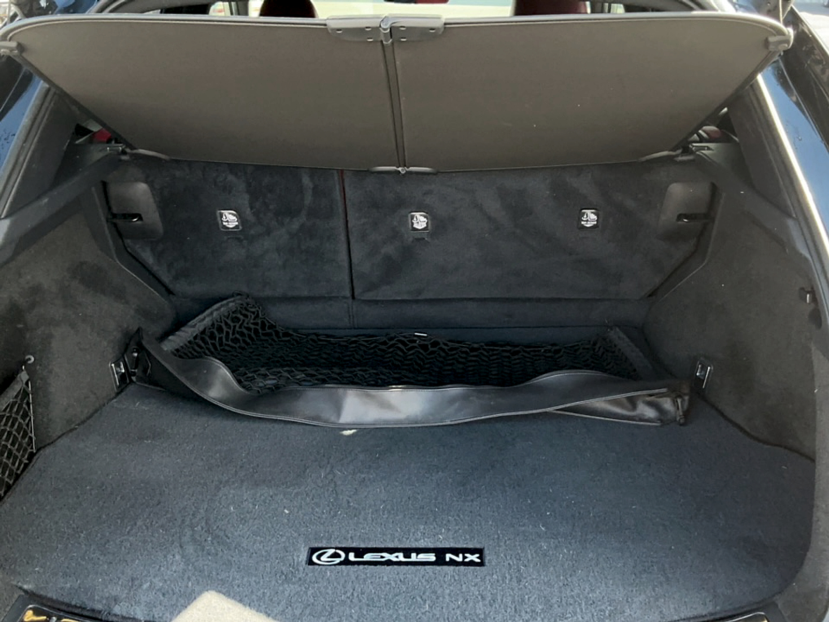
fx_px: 718
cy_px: 311
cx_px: 414
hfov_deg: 60.0
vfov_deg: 46.8
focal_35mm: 30
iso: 64
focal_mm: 3
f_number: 1.8
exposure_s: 1/120
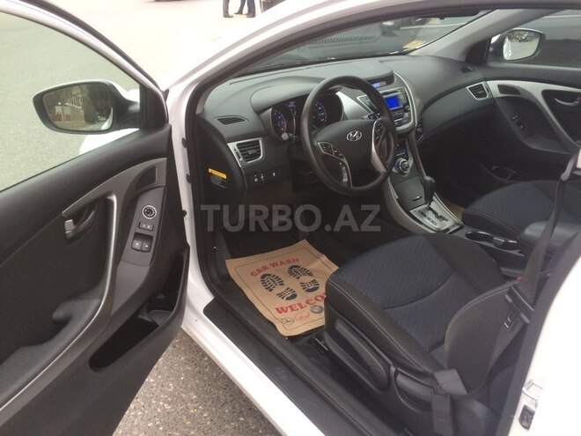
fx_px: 487
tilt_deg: -26.5
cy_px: 218
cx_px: 290
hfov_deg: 61.7
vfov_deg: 48.2
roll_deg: +0.9
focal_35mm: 29
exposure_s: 1/33
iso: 40
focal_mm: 4.15
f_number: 2.2
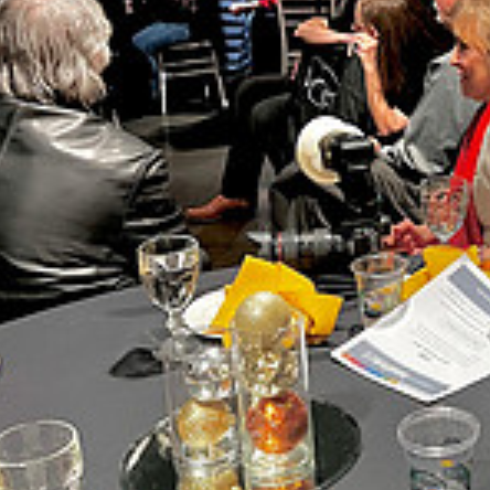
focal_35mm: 70
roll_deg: +0.5
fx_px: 1121
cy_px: 146
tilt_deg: -12.5
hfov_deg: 23.3
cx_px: 521
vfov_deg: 24.5
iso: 500
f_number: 1.5
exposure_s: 1/30
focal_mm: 5.7
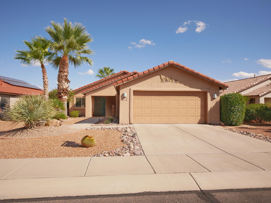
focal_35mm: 28
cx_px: 136
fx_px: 219
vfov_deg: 49.8
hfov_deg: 63.4
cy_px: 102
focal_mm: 14
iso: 200
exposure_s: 1/1000
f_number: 5.6
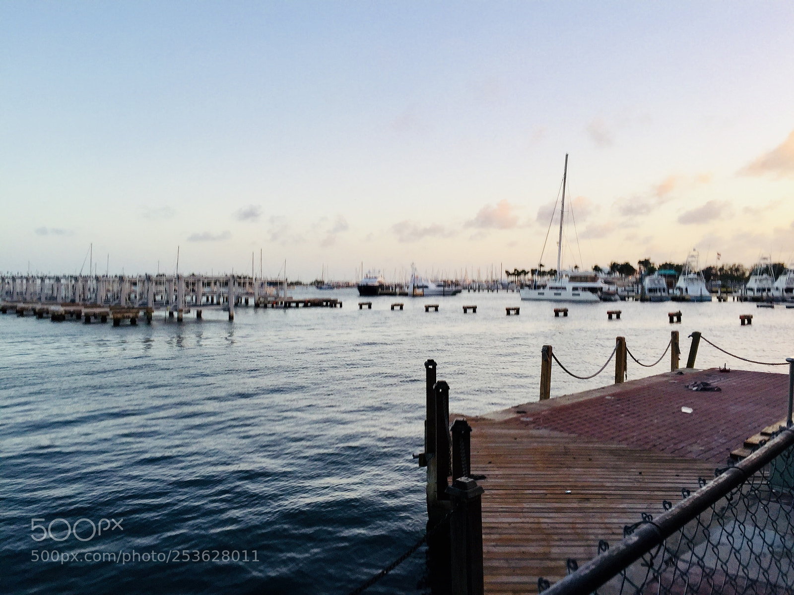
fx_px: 665
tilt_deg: +0.9
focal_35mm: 29
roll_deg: +0.3
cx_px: 397
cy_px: 298
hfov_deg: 61.7
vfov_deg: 48.2
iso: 32
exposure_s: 1/258
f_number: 2.2
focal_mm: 4.15
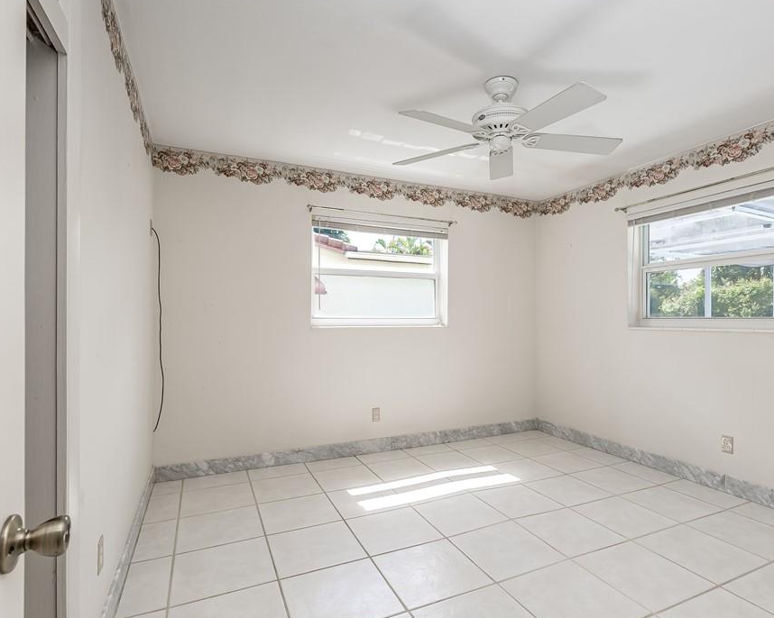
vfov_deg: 70.8
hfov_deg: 83.2
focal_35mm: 19
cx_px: 405
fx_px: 435
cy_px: 316
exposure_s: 1/160
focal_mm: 16
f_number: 8
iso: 200
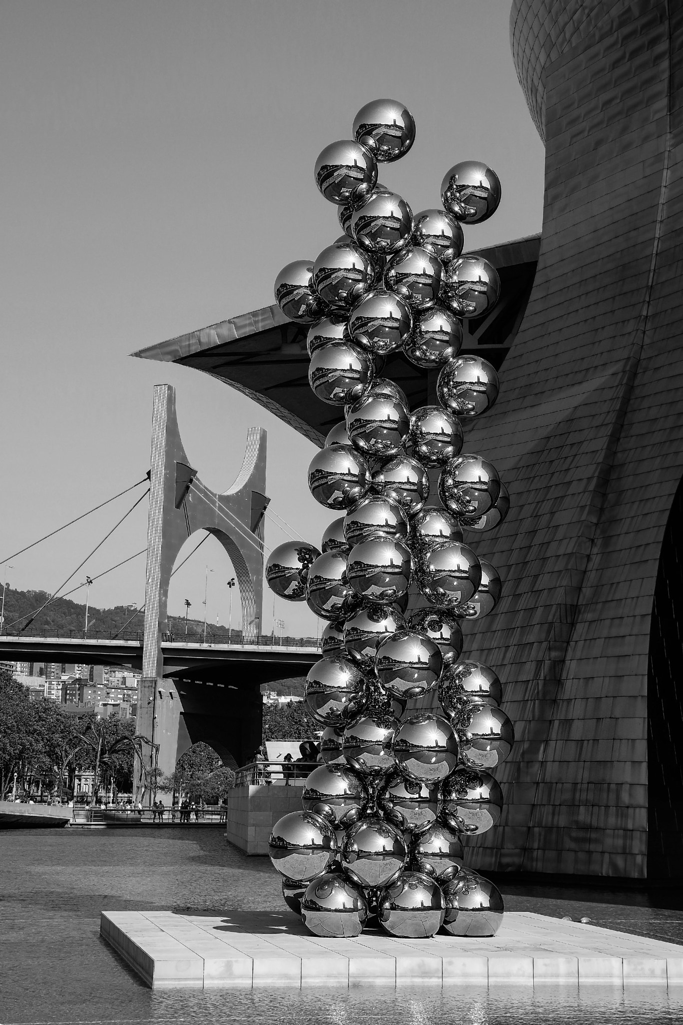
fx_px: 1452
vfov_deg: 38.9
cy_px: 512
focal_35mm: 51
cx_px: 342
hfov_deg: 26.5
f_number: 8
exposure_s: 1/320
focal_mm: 34.38
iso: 100
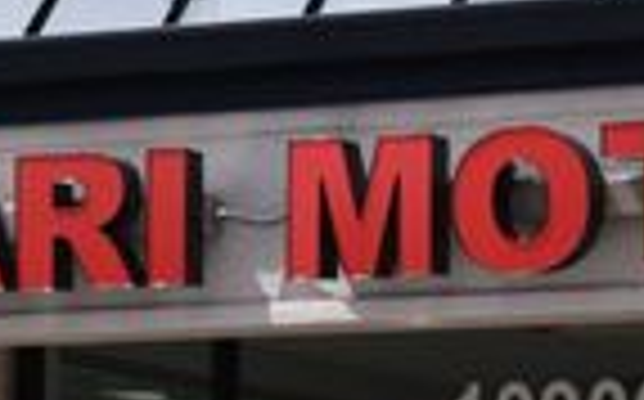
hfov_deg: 8.5
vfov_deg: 5.2
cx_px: 81
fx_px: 4312
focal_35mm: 246
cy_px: 854
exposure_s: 1/500
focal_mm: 36
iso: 360
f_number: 11
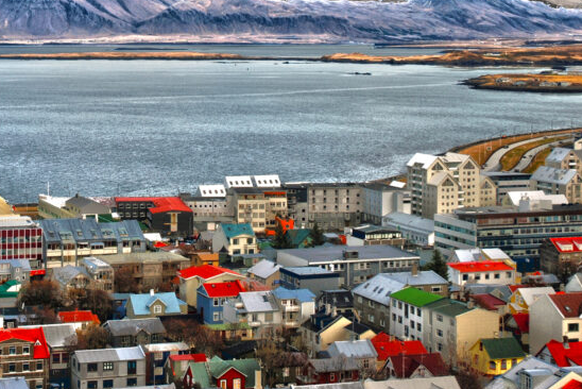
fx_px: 1406
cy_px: 33
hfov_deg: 23.1
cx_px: 120
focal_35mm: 87
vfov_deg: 15.5
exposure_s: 1/200
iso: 100
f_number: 7.1
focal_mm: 31
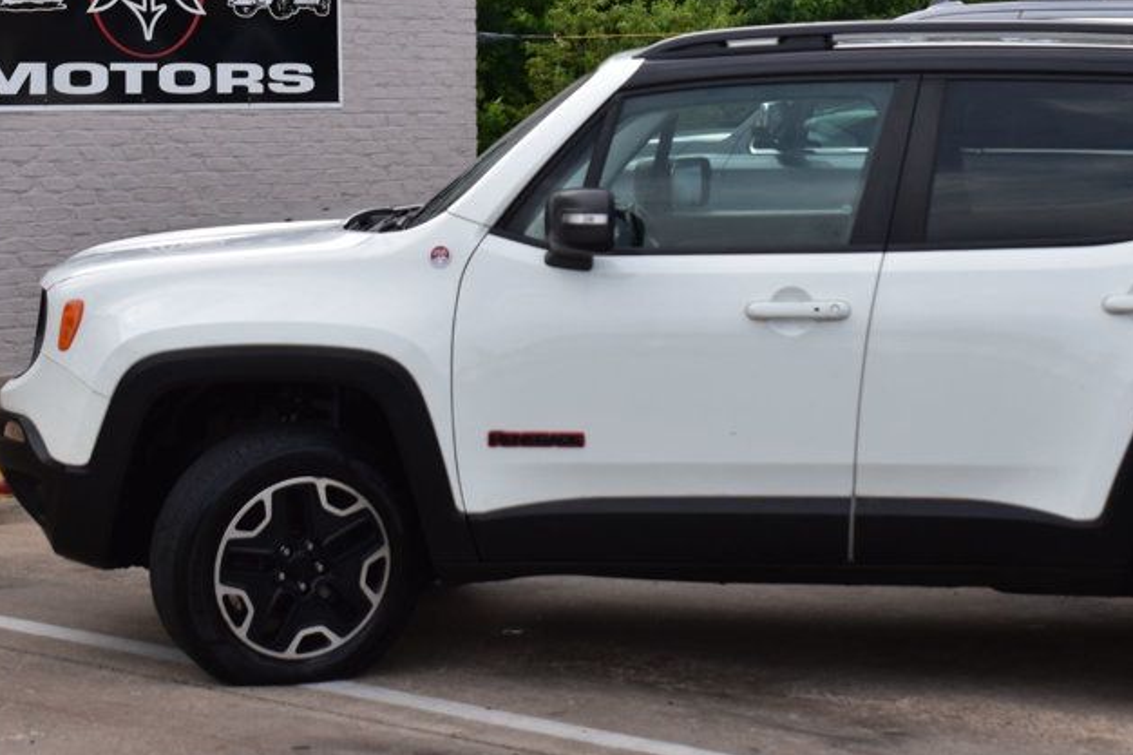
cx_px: 795
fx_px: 3241
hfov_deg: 19.7
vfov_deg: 13.2
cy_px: 199
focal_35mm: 103
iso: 400
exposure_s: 1/200
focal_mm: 42
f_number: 10
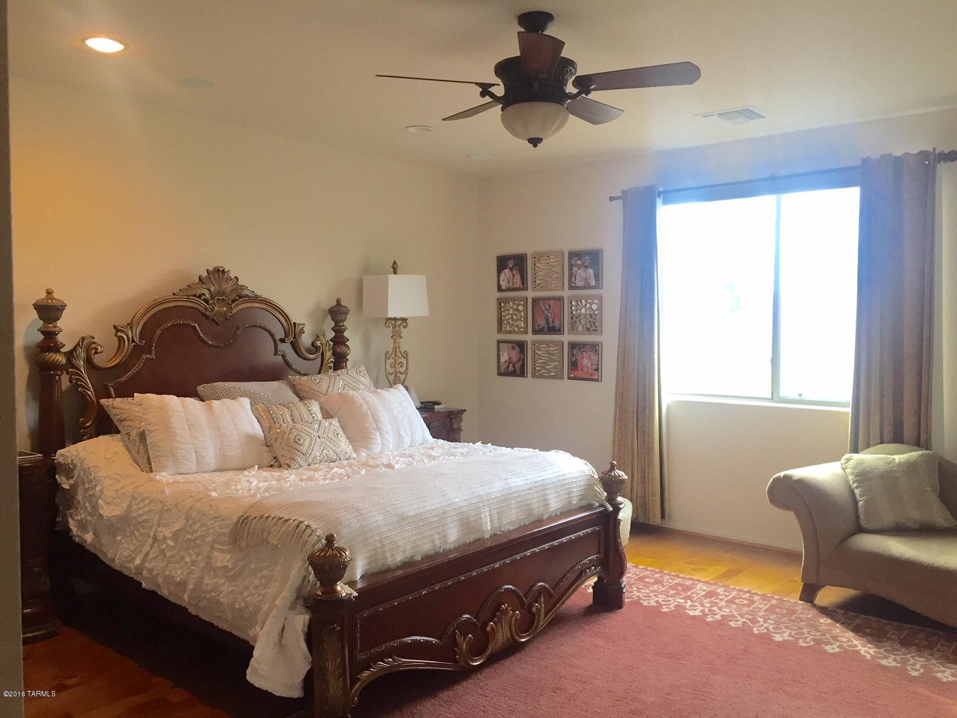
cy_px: 359
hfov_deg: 61.7
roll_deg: -1.7
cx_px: 478
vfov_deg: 48.2
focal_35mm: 29
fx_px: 802
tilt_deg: -4.7
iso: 40
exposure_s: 1/30
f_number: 2.2
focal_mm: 4.15
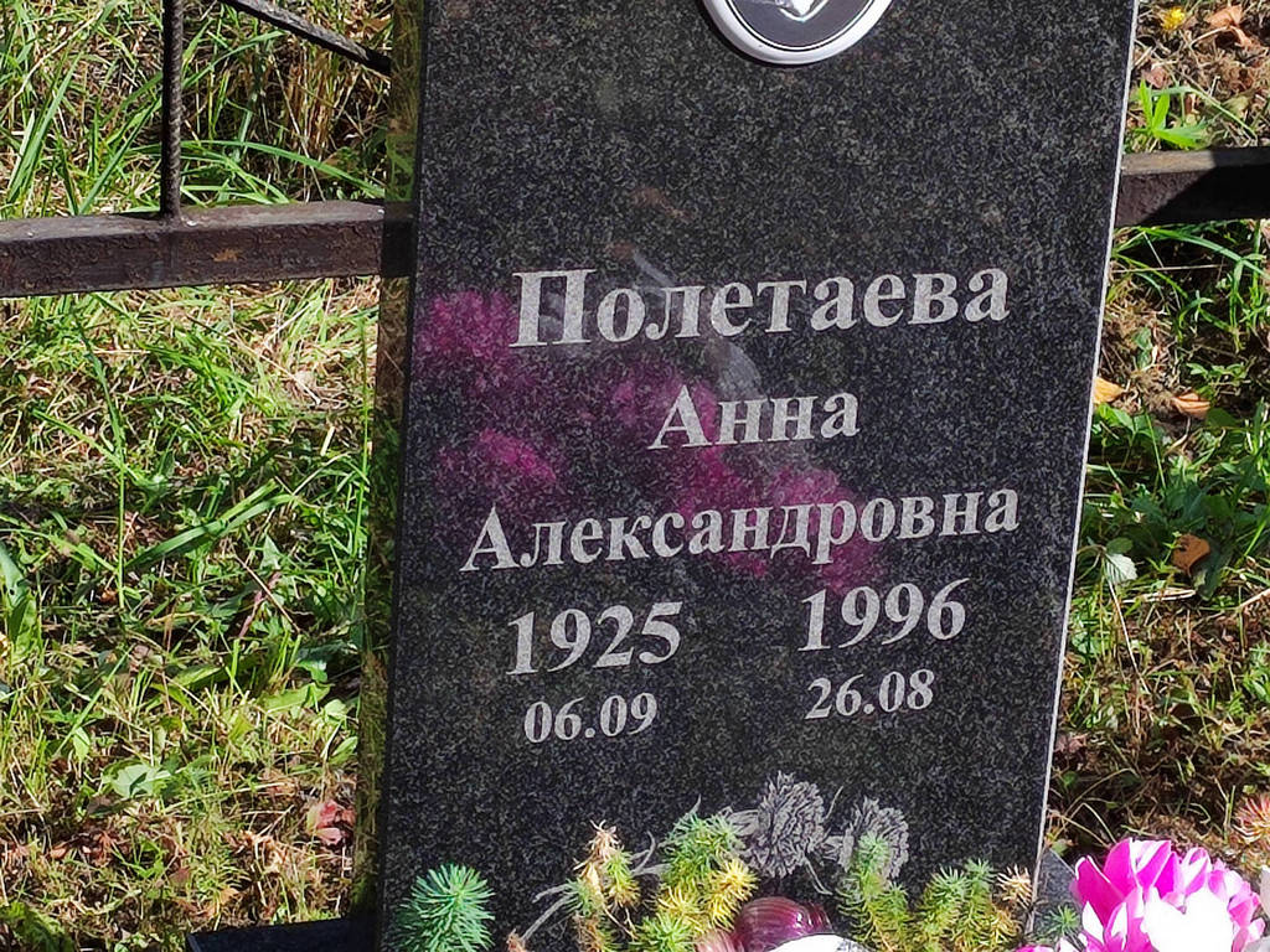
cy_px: 476
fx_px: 917
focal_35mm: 25
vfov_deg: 54.9
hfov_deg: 69.4
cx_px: 635
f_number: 1.79
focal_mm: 4.7
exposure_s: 1/449
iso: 50
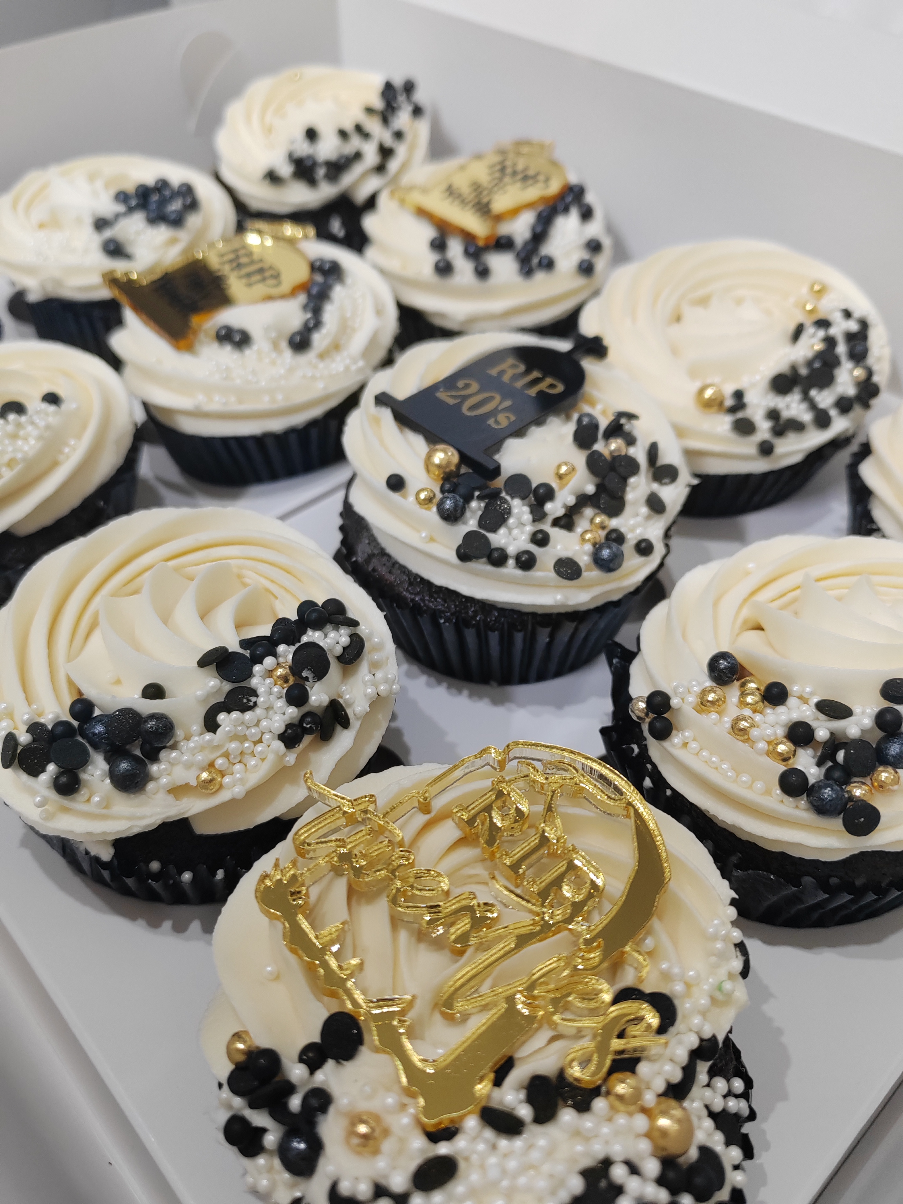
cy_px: 602
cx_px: 452
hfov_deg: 51.4
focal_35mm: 27
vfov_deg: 65.3
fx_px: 939
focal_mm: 5.52
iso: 800
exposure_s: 1/100
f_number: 1.9
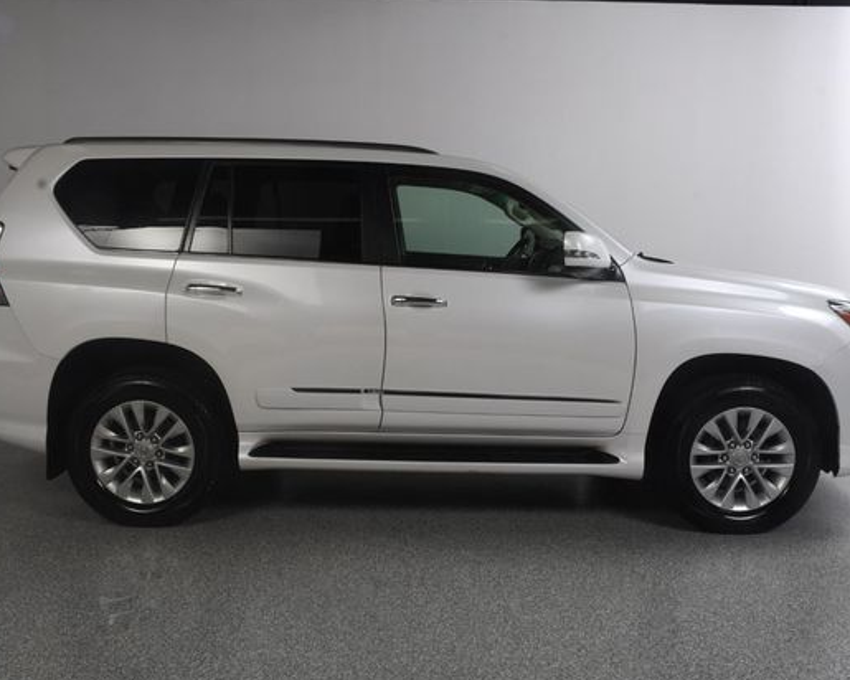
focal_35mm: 35
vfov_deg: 42.2
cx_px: 403
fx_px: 880
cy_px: 342
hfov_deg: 51.5
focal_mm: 20
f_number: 13
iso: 100
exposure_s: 1/160
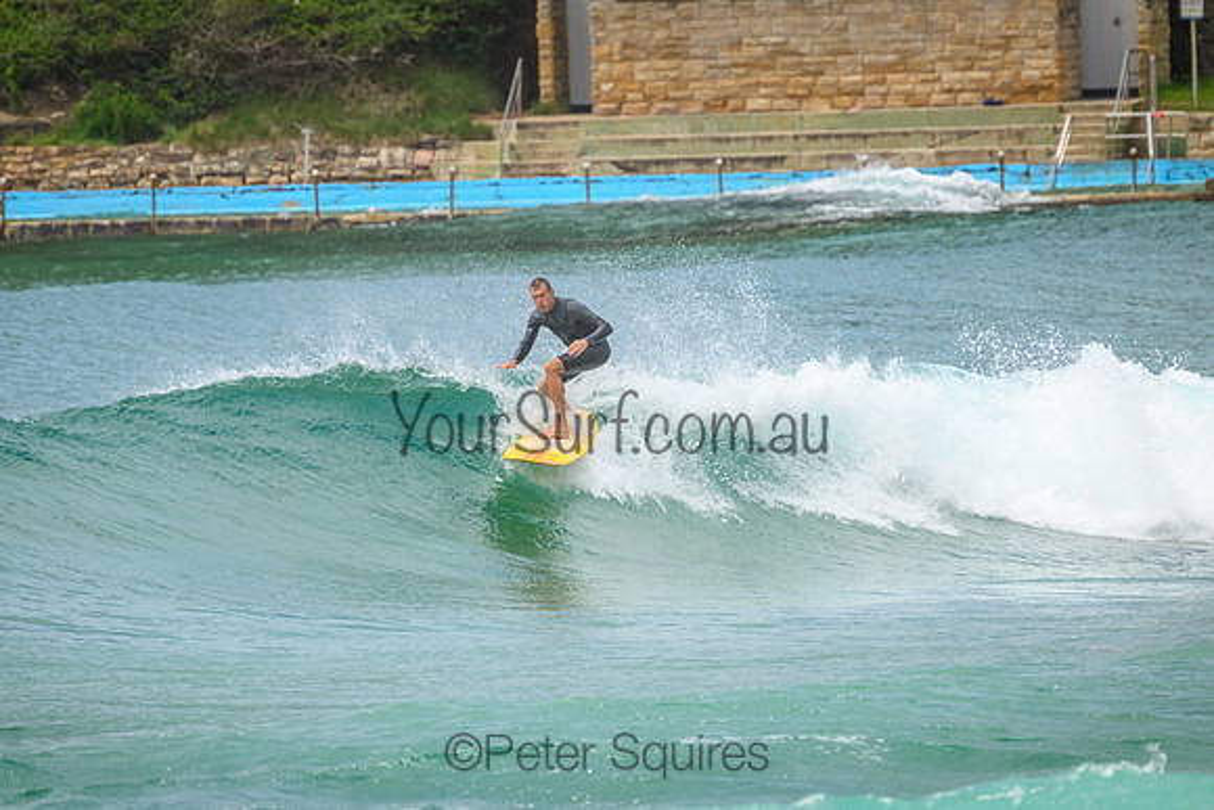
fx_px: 26983
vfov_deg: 1.7
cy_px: 405
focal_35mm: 800
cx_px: 607
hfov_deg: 2.6
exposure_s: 1/3200
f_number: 11
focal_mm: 800
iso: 1800
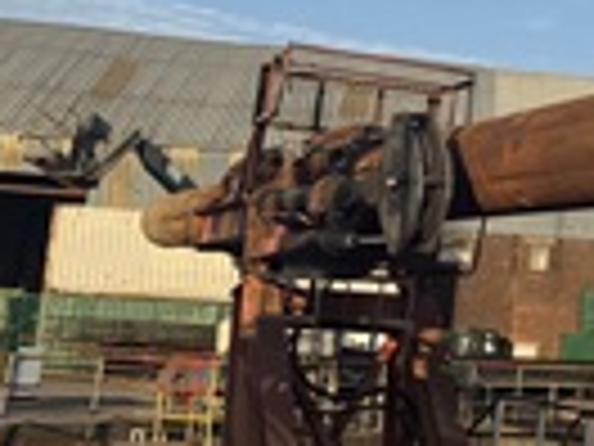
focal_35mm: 91
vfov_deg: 16.1
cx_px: 788
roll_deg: -2.8
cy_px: 97
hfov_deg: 19.7
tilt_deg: +10.1
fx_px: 1562
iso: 80
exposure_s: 1/3413
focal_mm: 6.76
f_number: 1.78
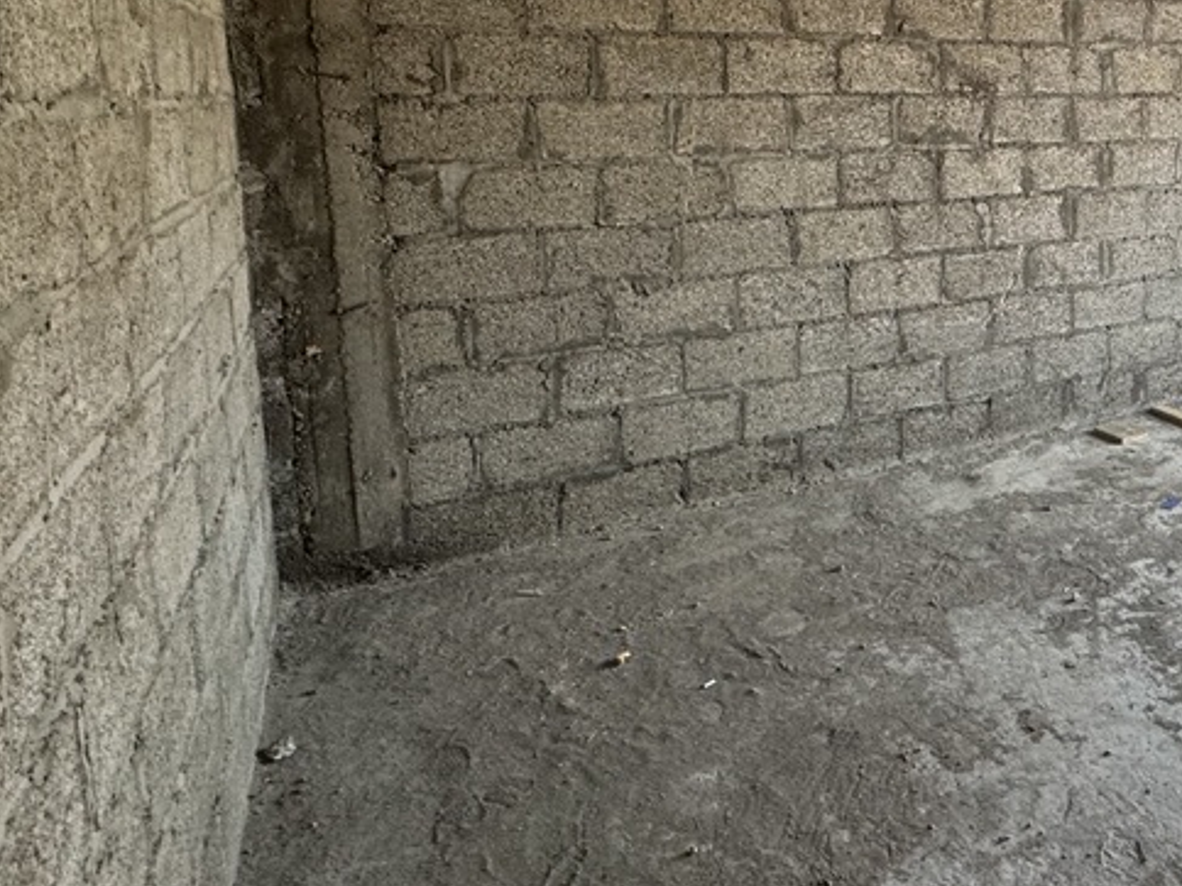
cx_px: 986
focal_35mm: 29
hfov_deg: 56.1
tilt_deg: -6.9
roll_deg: -0.1
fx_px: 990
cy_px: 210
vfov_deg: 46.3
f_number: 2.2
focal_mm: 2.22
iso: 500
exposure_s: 1/60
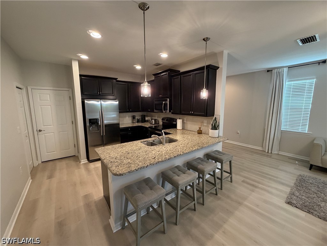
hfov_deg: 102.1
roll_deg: +0.1
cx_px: 164
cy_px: 123
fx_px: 132
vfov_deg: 85.7
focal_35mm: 14
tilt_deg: -7.4
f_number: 2.2
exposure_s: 1/60
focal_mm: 2.22
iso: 400
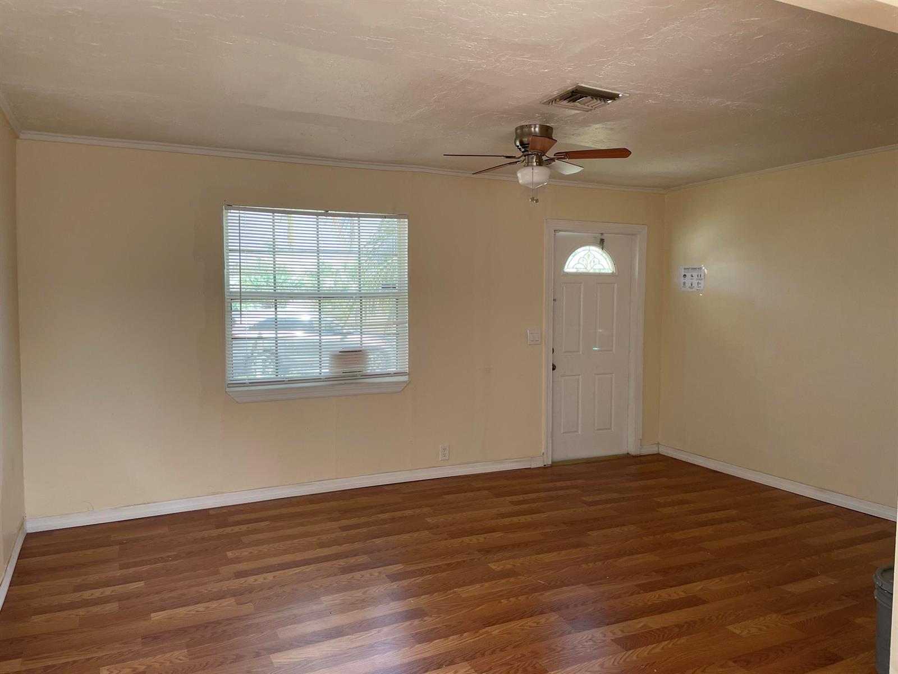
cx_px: 449
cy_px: 337
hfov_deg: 67.3
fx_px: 674
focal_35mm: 26
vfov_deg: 53.1
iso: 64
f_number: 1.6
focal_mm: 4.2
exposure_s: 1/121
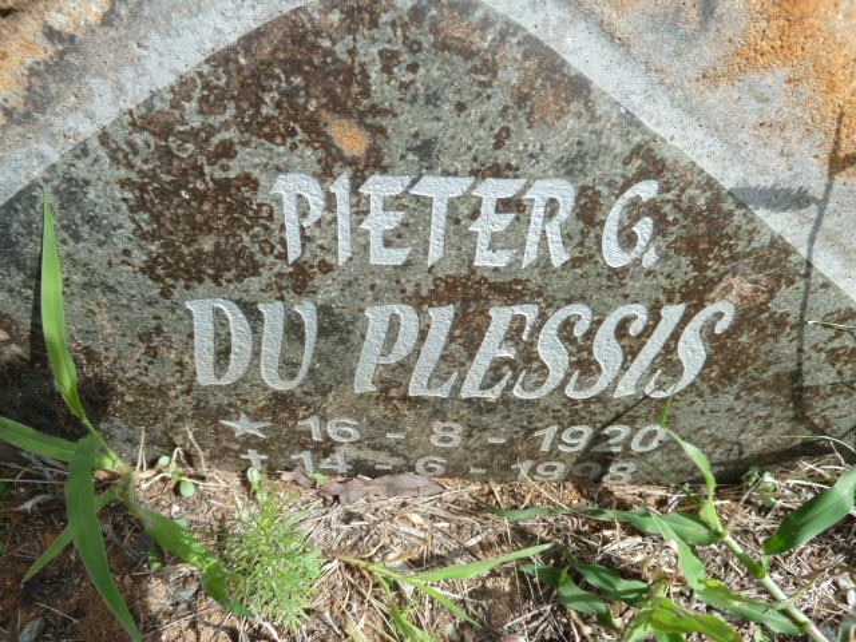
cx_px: 428
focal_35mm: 25
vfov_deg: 54.9
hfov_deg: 69.4
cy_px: 321
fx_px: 618
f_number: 4
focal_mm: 4.1
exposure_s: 1/250
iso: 80
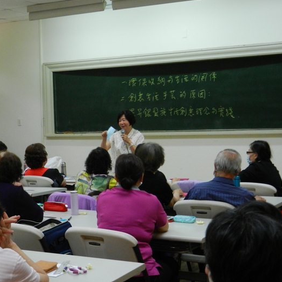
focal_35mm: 63
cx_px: 110
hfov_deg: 27.2
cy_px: 140
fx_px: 581
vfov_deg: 27.3
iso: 640
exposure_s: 1/80
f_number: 4.4
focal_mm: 9.4
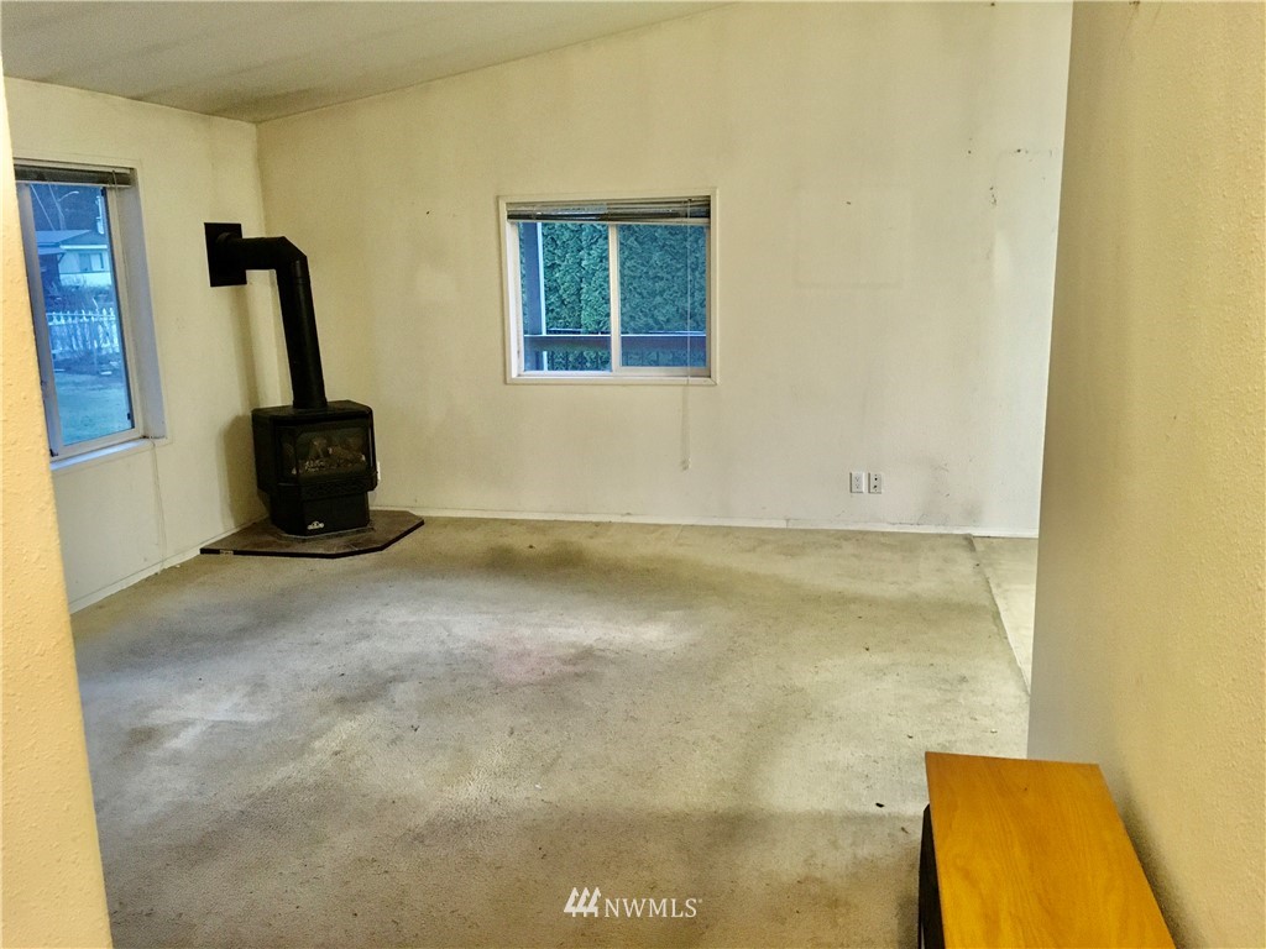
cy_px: 474
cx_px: 633
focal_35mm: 29
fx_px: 1061
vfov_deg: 48.2
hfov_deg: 61.7
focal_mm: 4.15
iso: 250
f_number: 2.2
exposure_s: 1/15
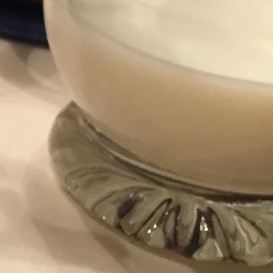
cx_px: -400
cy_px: -93
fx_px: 1508
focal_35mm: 169
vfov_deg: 10.1
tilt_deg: -23.9
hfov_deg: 9.2
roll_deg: -2.3
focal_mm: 4.15
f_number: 2.2
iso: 160
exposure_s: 1/33
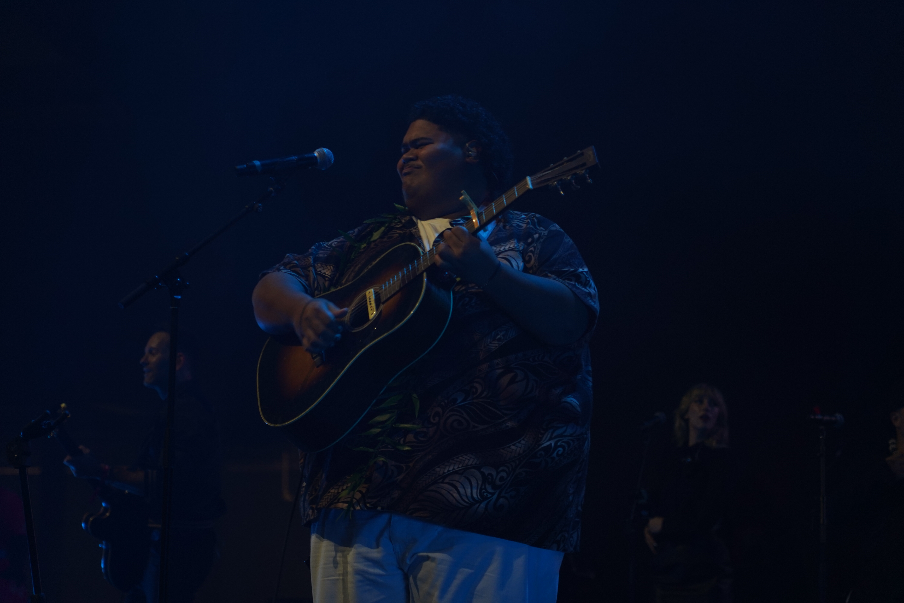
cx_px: 452
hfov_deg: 19.5
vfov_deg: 13.0
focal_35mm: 105
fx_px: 2636
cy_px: 302
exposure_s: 1/125
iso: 1000
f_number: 4
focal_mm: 105
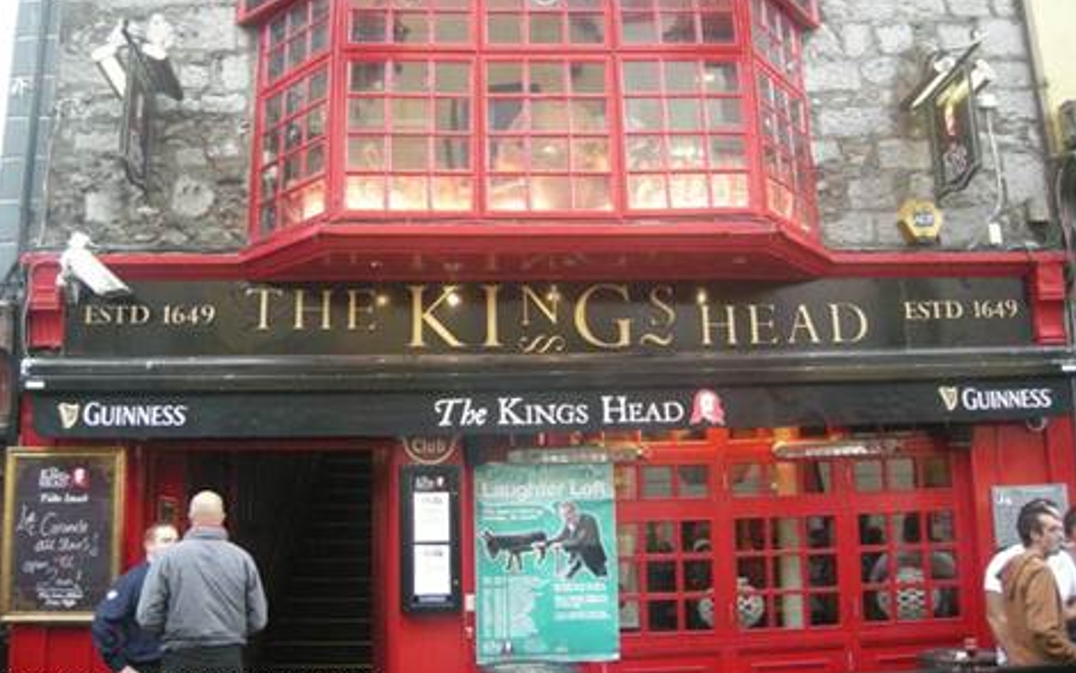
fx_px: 1144
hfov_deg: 50.4
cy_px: 291
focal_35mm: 39
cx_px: 531
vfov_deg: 32.7
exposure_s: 1/47.5
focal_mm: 7.5
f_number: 2.7
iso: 386
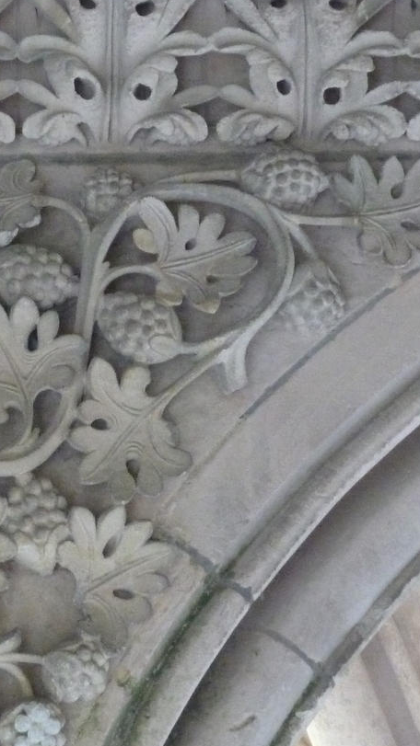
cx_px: -24
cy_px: 421
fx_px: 2852
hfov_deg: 8.4
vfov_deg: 14.9
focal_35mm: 144
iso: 800
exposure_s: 1/30
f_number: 4.1
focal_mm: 11
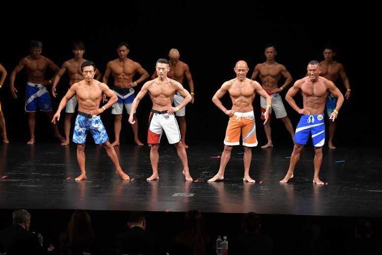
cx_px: 191
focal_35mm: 157
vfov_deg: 8.7
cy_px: 128
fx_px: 1665
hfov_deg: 13.1
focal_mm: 105
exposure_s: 1/400
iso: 3200
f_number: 5.6
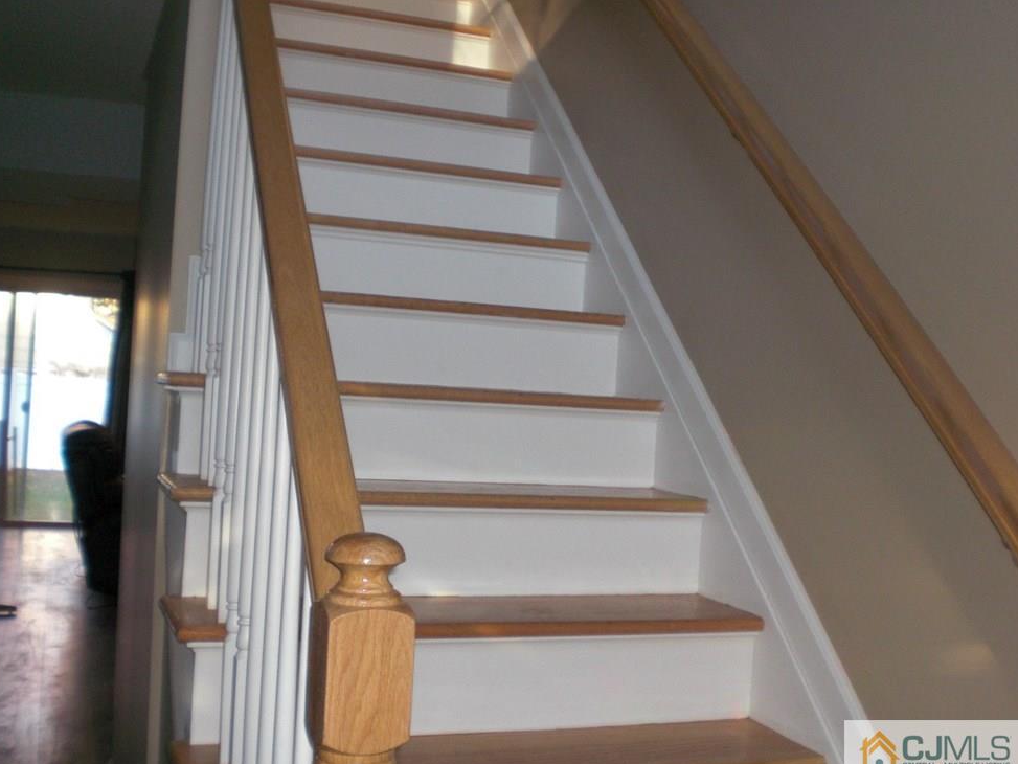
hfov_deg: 46.8
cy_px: 384
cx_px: 522
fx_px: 1176
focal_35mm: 40
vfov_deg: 36.0
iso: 200
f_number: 3.1
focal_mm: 6.3
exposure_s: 1/60
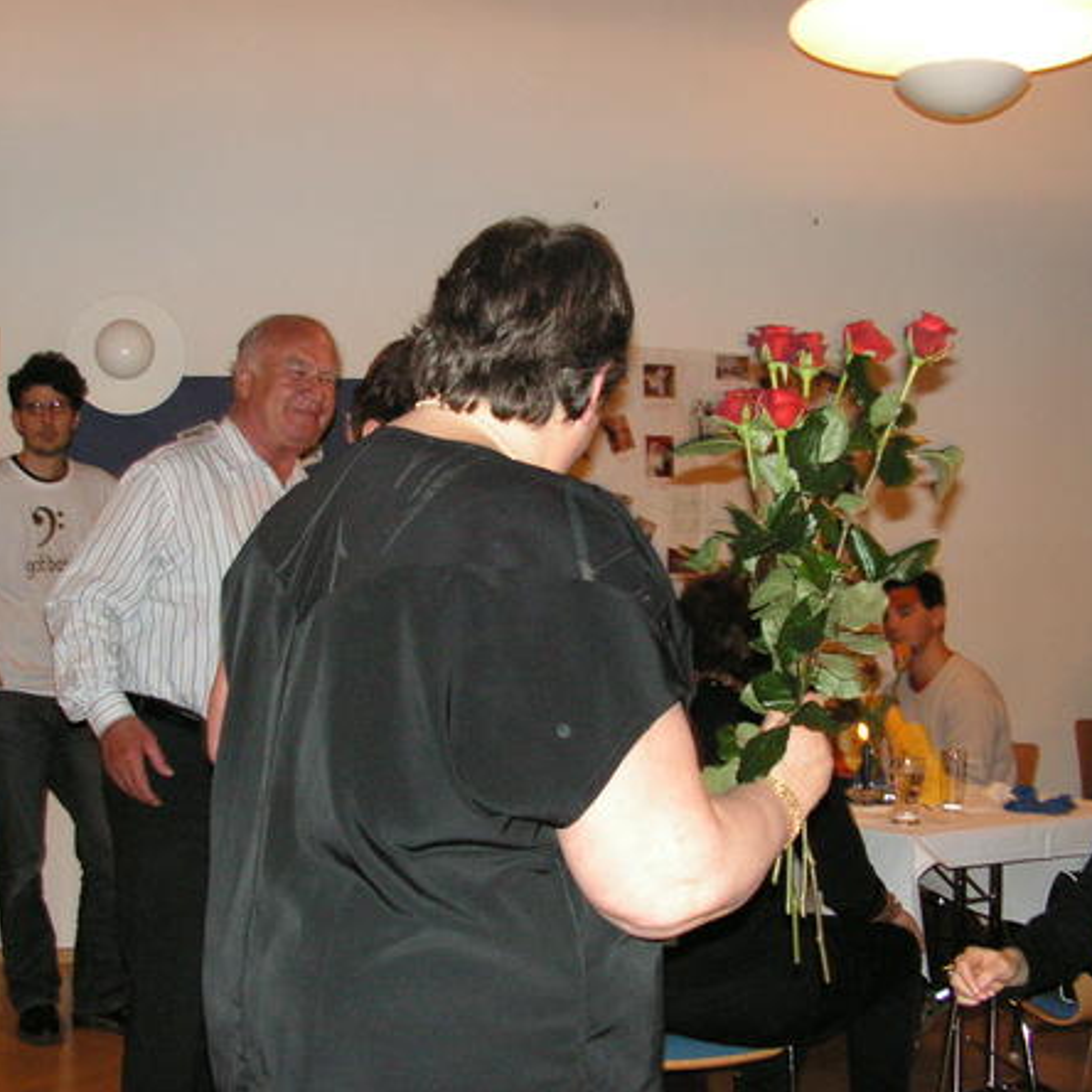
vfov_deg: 39.2
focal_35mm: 43
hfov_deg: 39.2
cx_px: 521
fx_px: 1535
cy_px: 546
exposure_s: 1/40
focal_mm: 6
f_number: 3.2
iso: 160
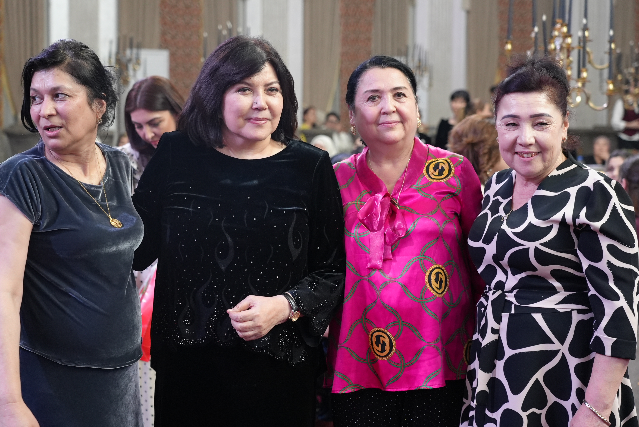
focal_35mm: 63
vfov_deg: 21.6
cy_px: 203
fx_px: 1119
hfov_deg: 31.9
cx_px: 310
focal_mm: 60
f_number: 4
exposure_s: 1/160
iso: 4000
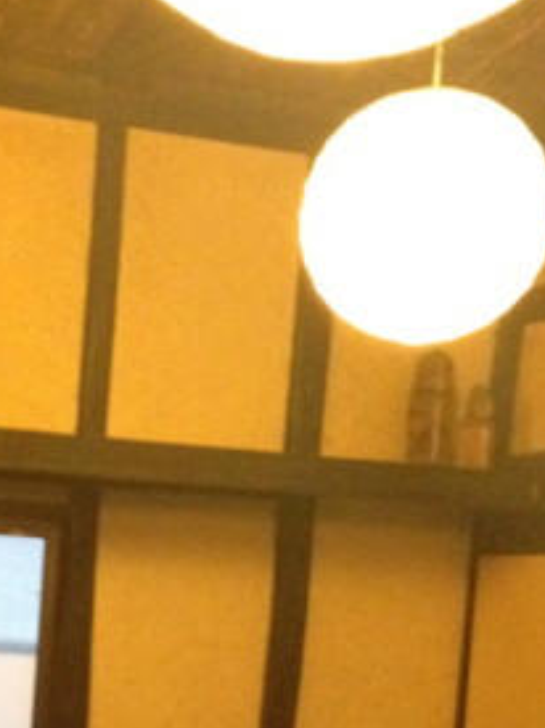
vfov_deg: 18.7
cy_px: 749
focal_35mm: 102
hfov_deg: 14.2
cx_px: -66
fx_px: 2143
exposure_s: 1/15
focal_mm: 4.28
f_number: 2.4
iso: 800
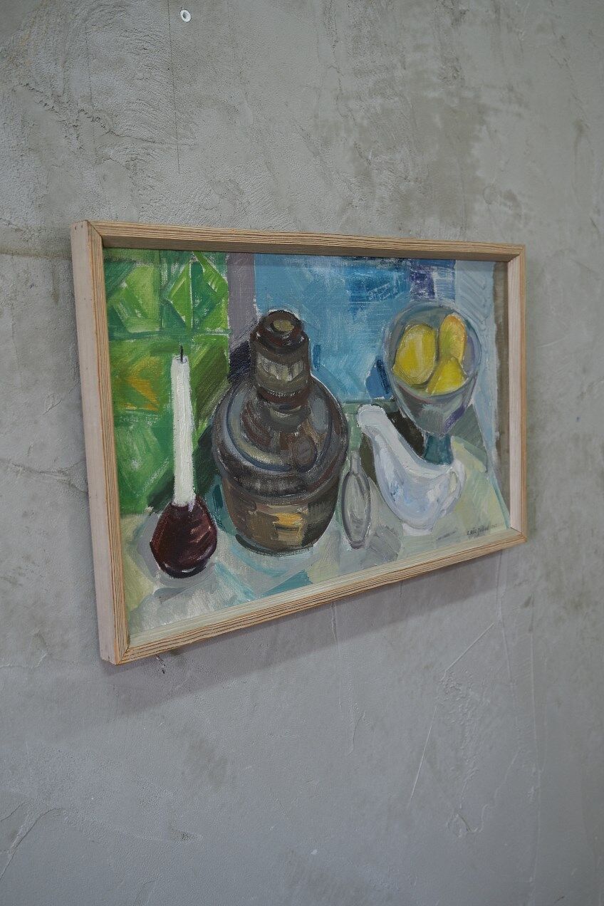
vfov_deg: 51.9
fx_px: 931
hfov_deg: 35.9
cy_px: 453
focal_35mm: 37
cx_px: 302
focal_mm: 24.7
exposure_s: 1/38
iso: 640
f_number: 4
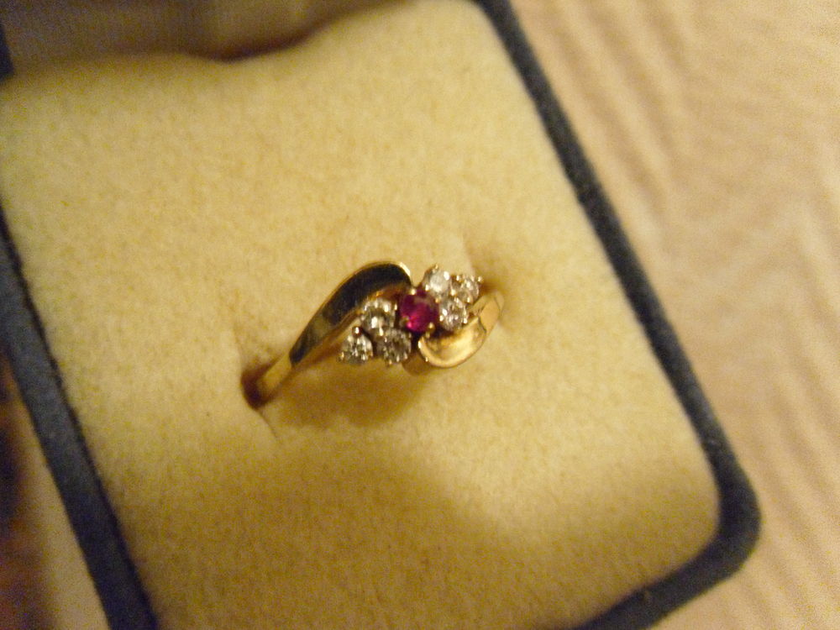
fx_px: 849
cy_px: 315
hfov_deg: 52.6
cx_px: 420
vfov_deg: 40.7
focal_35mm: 35
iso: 800
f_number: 3.5
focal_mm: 6.3
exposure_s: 1/15
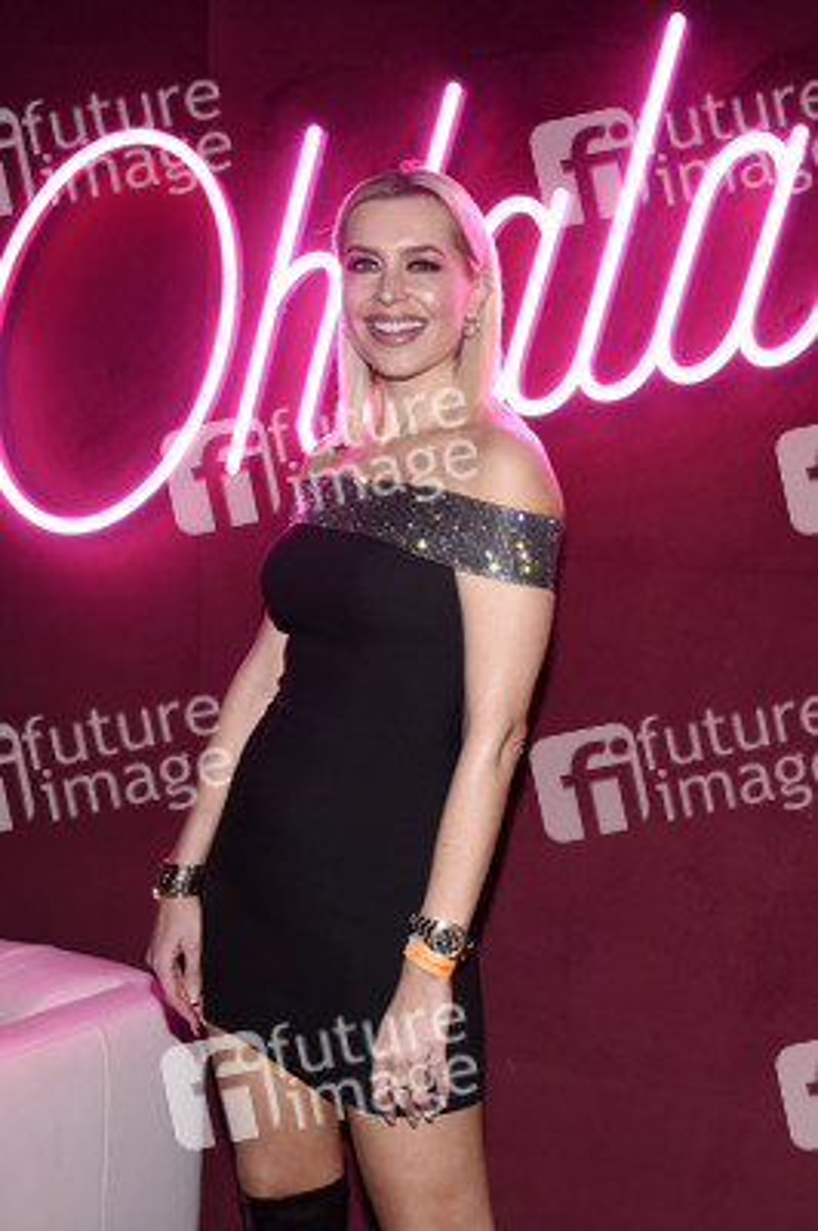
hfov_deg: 38.8
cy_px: 616
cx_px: 409
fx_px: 1161
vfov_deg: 55.8
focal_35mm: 34
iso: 2500
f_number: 6.3
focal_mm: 34
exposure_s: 1/60
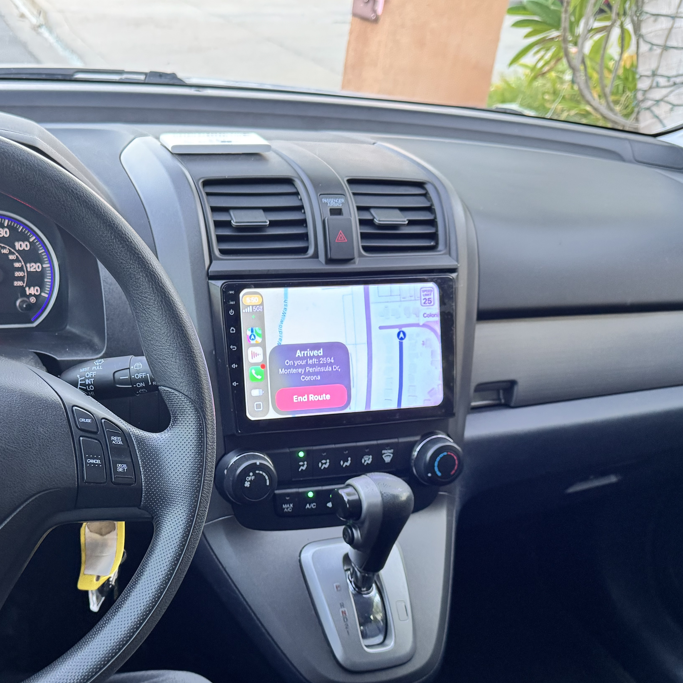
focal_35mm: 37
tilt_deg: -31.5
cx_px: 203
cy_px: 420
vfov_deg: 44.6
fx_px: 826
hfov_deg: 44.0
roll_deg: -4.4
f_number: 1.78
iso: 320
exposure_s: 1/60
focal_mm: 6.76
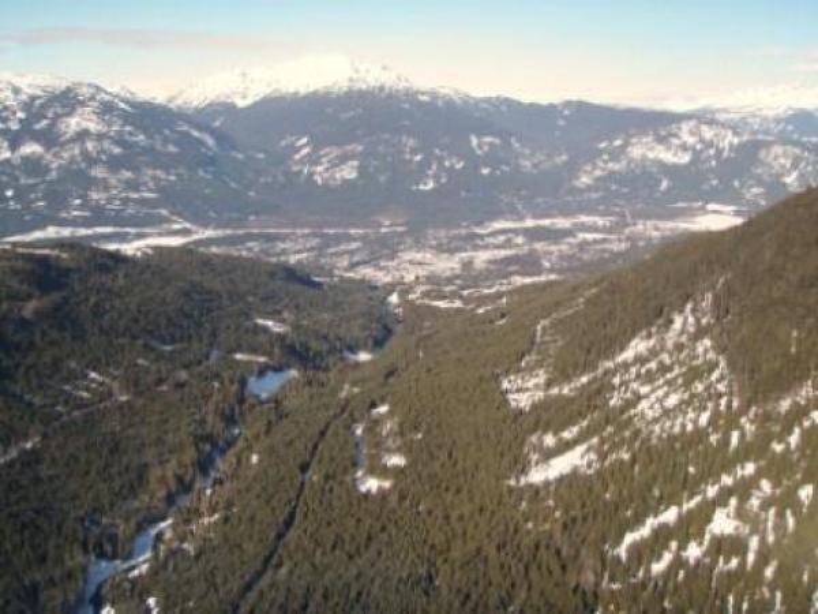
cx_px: 409
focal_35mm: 38
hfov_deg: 49.0
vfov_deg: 37.7
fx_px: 898
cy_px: 307
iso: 80
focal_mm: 6.7
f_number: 3.5
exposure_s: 1/320
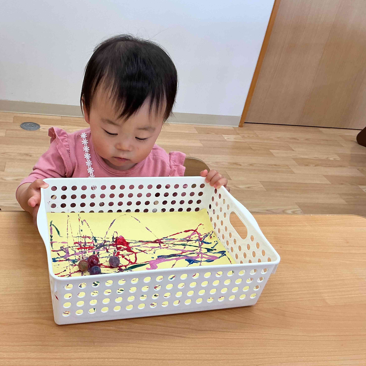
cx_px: 121
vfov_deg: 47.2
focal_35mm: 35
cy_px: 183
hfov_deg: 46.4
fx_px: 419
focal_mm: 3
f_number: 1.8
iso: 40
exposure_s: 1/120
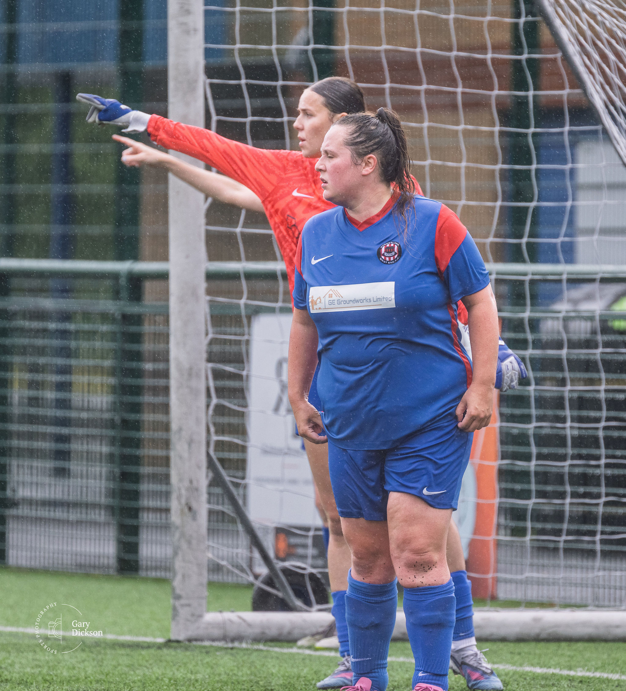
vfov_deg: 2.9
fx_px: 13554
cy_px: 284
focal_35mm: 629
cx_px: 383
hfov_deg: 2.6
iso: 800
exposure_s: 1/1000
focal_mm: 400
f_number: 5.6
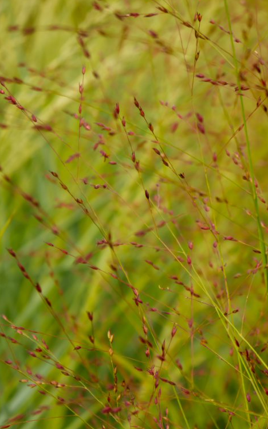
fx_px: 1574
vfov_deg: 15.5
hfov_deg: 9.7
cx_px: 182
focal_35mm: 135
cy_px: 265
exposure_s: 1/400
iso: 125
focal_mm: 55
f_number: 5.6
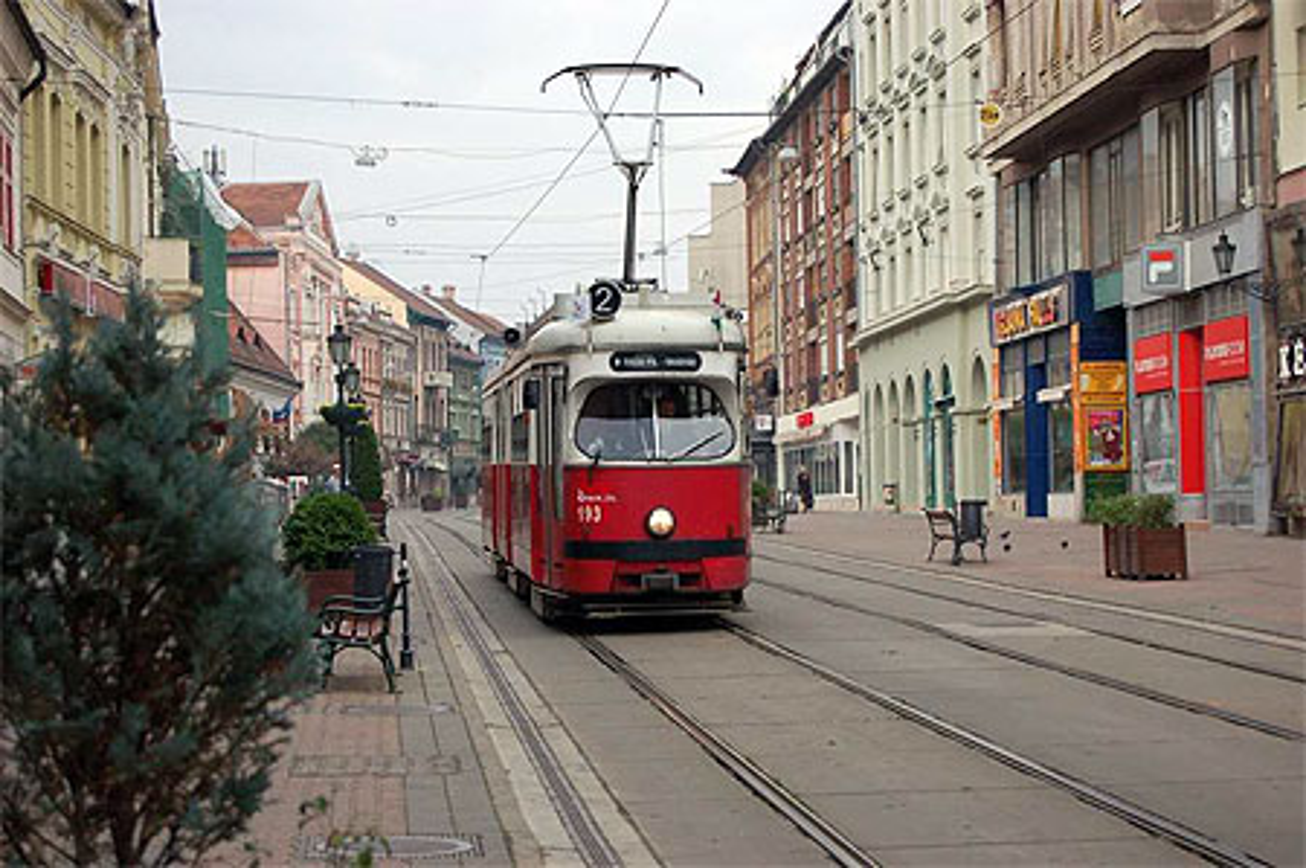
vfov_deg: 16.5
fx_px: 2990
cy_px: 434
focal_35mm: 82
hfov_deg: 24.6
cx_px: 653
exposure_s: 1/500
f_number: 5.6
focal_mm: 55
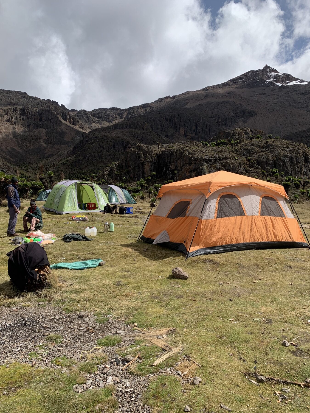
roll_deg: +0.7
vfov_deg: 67.3
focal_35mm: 26
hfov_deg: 53.1
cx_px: 155
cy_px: 206
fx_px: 310
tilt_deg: +1.6
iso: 25
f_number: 1.8
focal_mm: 4.25
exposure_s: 1/3289
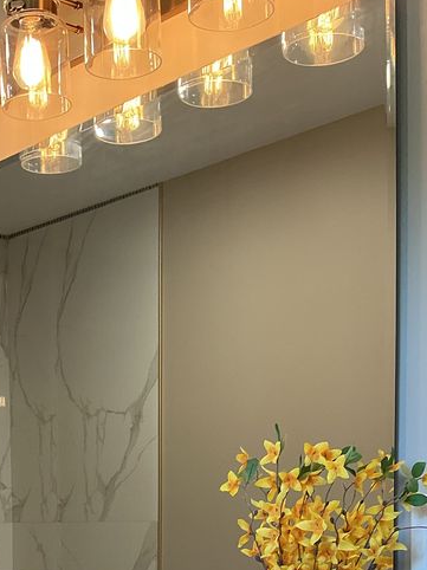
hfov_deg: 22.1
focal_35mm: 65
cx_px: 45
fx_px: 1070
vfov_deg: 27.4
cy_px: 620
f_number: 1.8
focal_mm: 3
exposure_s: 1/120
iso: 64
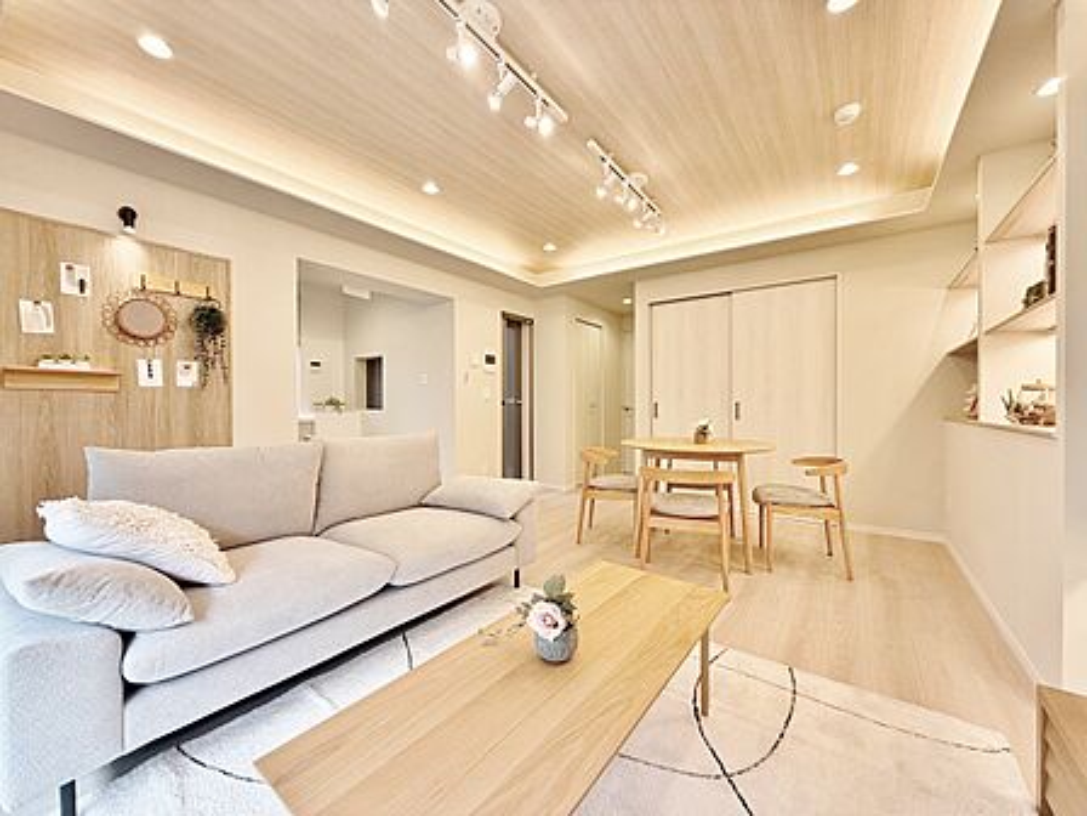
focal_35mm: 14
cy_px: 408
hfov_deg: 102.1
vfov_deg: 85.7
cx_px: 544
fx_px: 440
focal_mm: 2.22
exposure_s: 1/99
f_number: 2.2
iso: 100
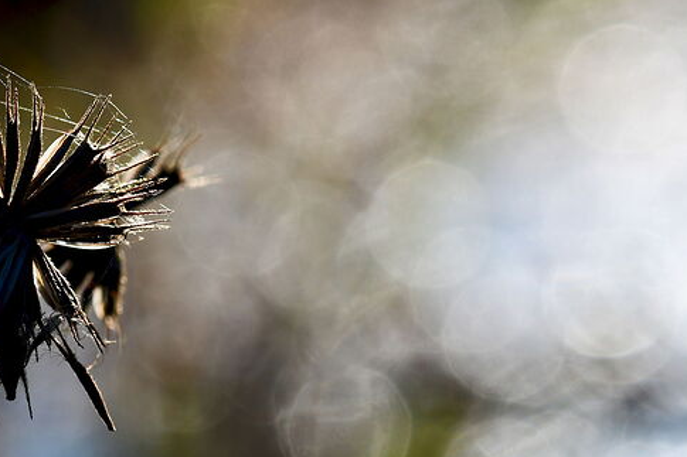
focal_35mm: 242
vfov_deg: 5.7
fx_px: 4616
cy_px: 187
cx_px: 220
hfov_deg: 8.5
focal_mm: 85
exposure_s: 1/400
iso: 100
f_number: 10
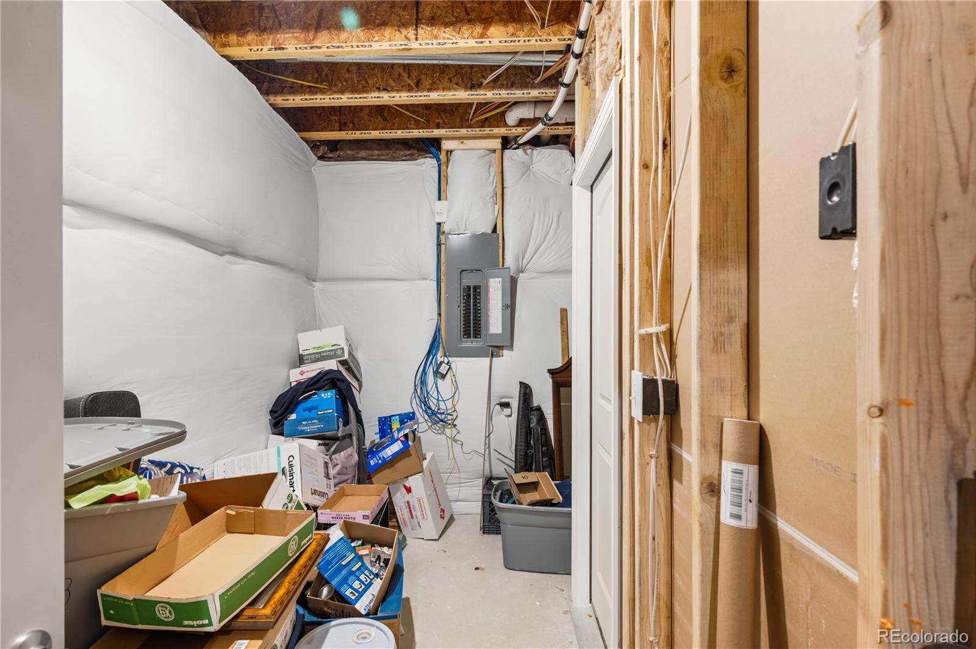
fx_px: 460
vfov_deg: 70.3
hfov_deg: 93.3
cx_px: 488
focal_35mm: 17
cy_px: 324
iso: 800
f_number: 8
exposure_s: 4
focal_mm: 17
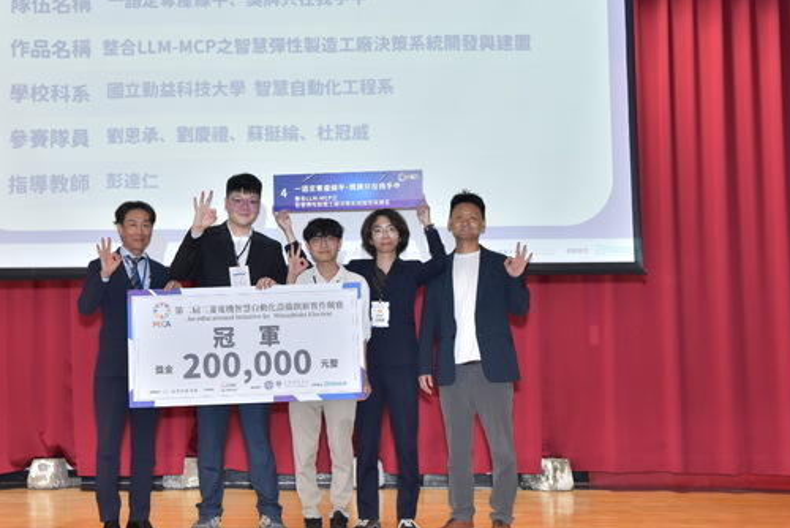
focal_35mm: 63
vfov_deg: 21.6
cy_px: 252
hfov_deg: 31.7
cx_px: 299
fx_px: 1383
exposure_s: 1/100
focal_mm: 45
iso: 1600
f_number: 5
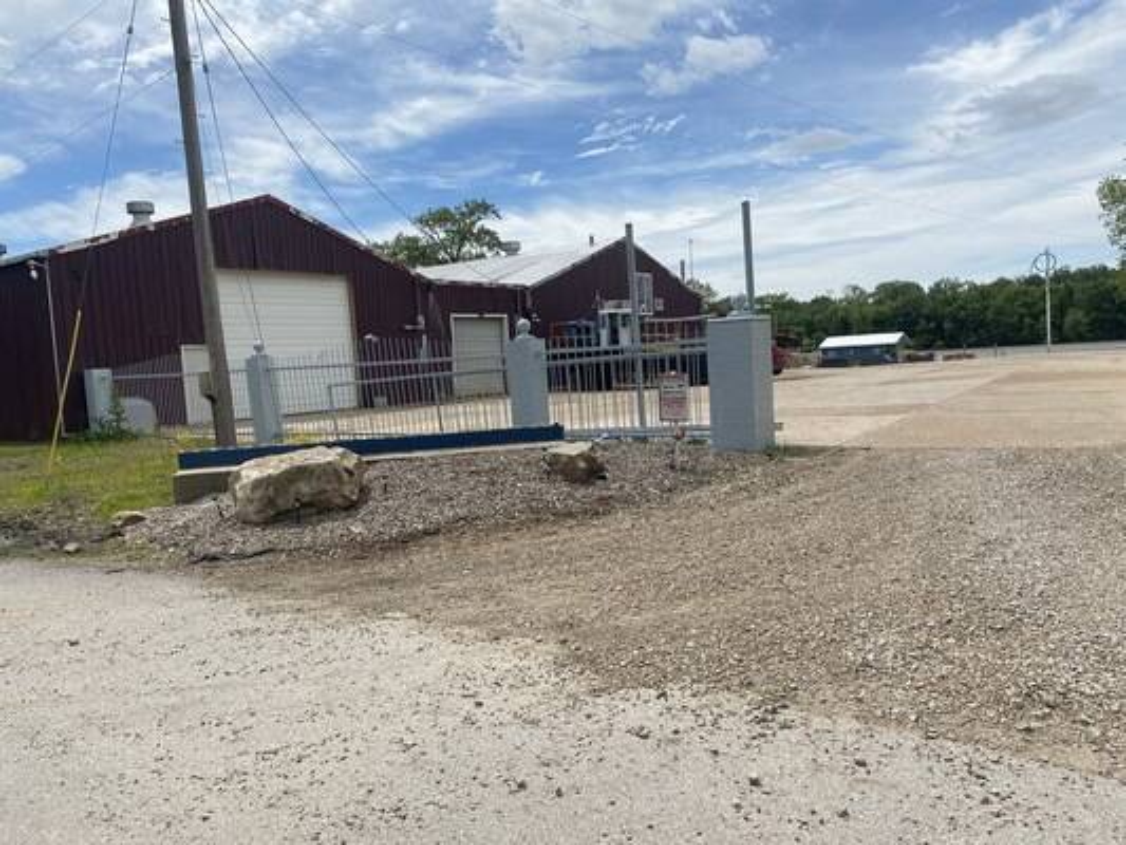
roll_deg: +3.6
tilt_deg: -6.1
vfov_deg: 53.1
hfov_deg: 67.3
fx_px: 846
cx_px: 563
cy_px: 422
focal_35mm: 26
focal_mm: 4.25
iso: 32
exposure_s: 1/3984
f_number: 1.8
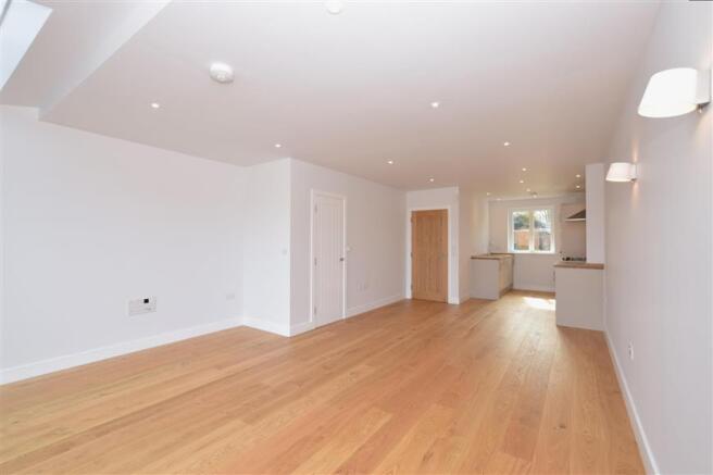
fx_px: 297
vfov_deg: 77.3
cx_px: 356
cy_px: 238
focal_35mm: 15
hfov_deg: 100.4
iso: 500
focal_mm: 10
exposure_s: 1/200
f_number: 7.1
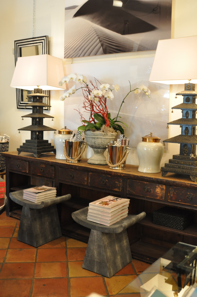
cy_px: 148
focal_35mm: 36
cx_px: 98
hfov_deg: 36.8
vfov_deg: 53.2
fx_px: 296
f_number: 2.8
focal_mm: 24
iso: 1250
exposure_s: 1/30
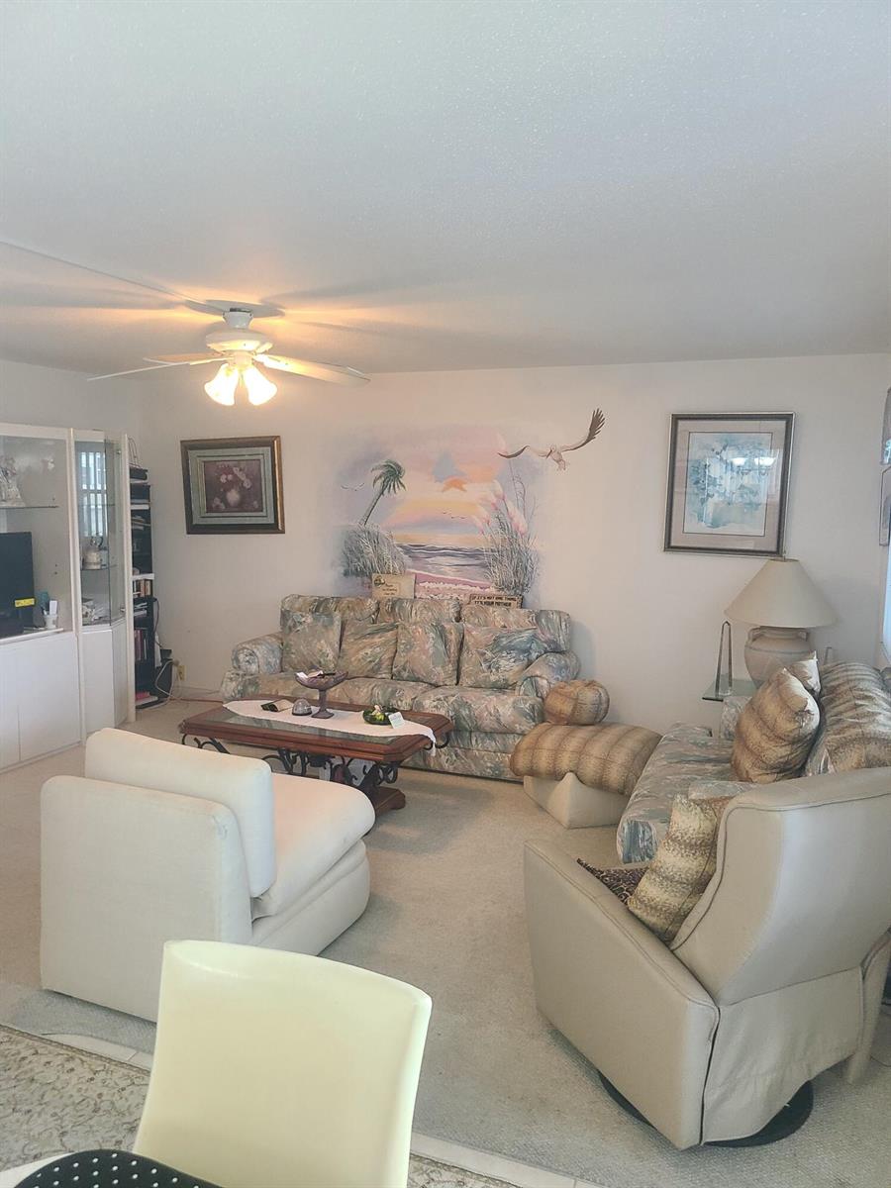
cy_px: 594
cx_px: 446
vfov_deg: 67.3
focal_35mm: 26
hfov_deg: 53.1
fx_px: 892
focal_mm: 5.4
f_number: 1.8
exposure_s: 1/60
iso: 250
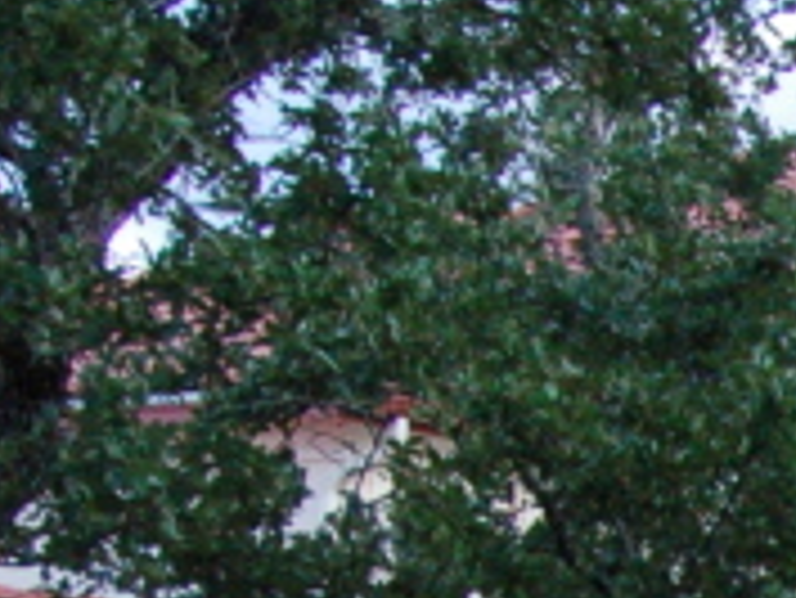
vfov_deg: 7.6
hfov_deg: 9.3
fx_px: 4211
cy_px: 1459
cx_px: 2100
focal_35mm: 183
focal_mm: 22
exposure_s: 1/100
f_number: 13
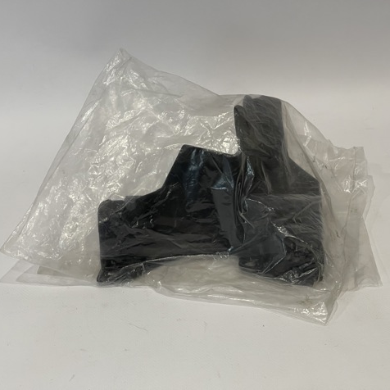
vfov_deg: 22.8
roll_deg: +4.6
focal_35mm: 76
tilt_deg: -32.8
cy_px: 195
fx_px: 969
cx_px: 226
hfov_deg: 22.7
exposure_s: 1/100
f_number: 2.2
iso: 200
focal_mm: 7.5
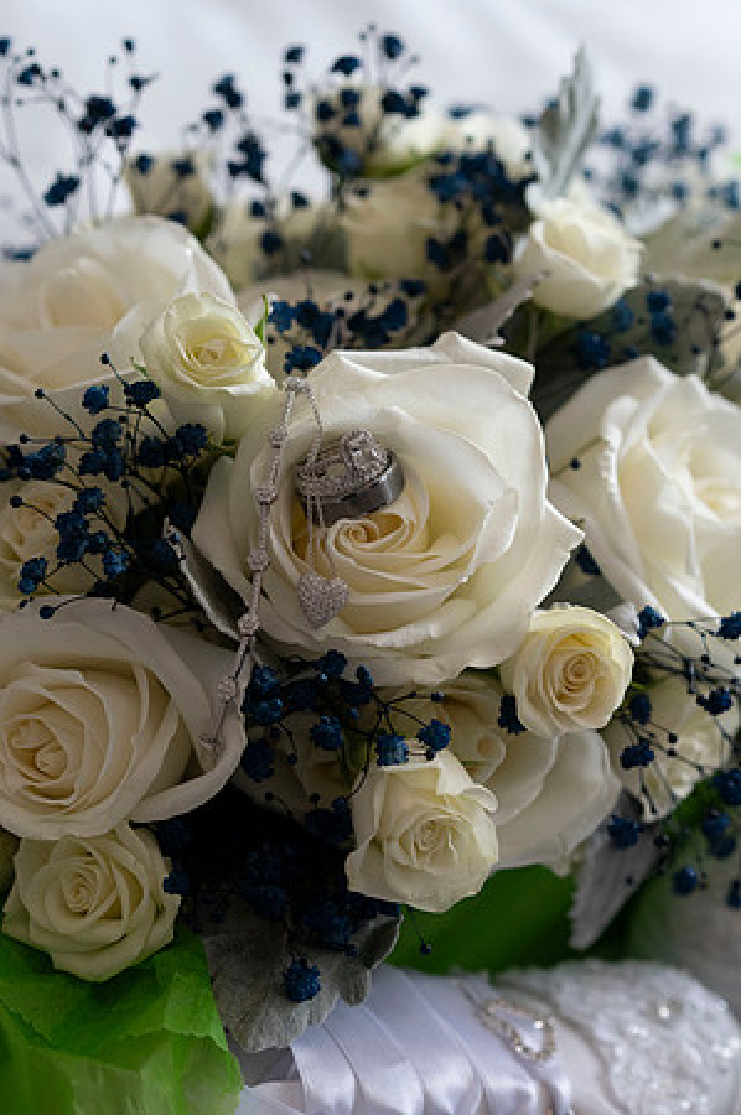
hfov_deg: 16.0
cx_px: 370
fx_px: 2630
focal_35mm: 85
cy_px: 558
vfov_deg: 23.9
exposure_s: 1/1000
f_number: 4
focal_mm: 85
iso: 4000
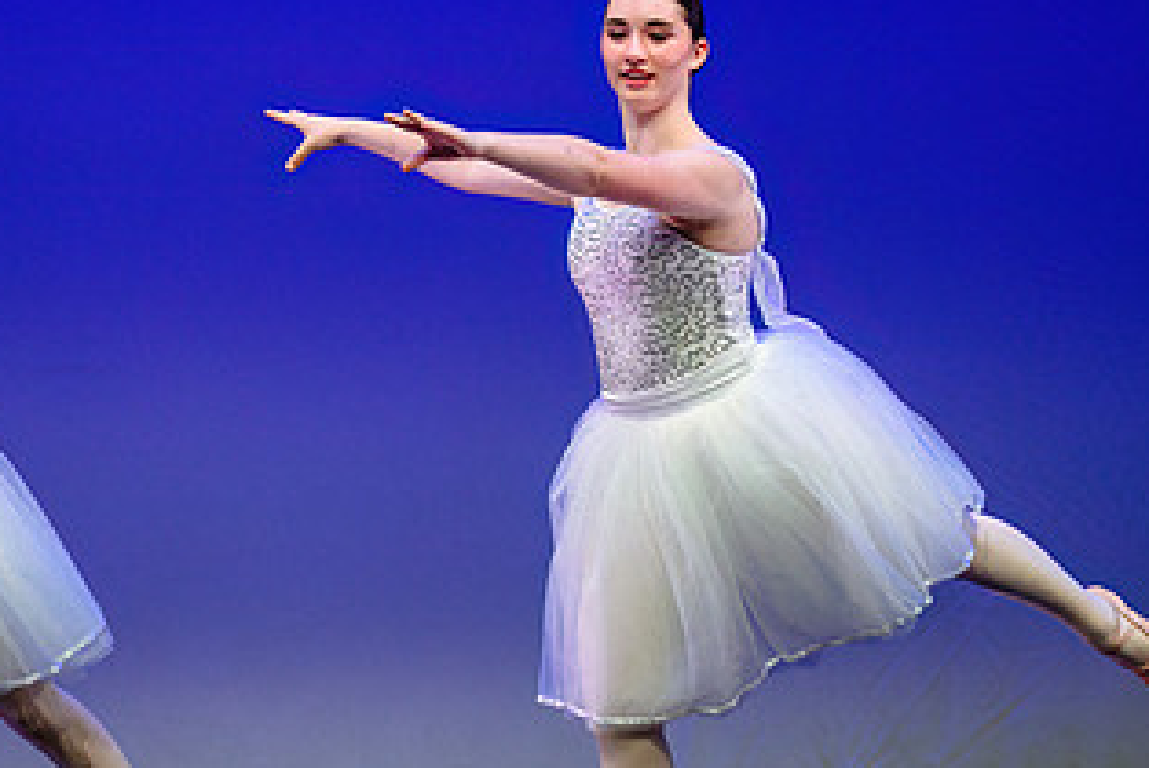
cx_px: 236
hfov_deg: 5.6
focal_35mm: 365
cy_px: 591
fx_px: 11660
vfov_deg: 3.8
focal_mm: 160
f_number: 2.8
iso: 1600
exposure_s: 1/800
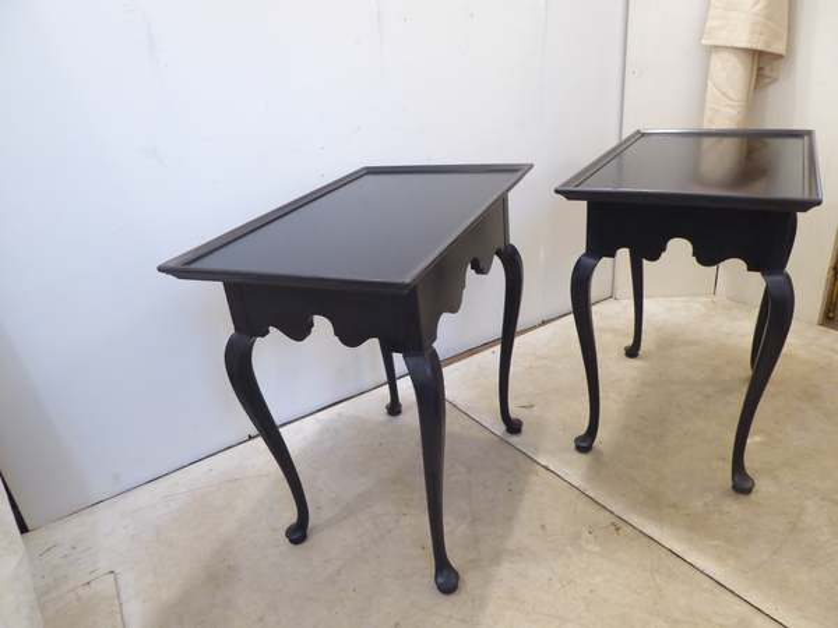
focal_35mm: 25
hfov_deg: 69.4
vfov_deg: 54.9
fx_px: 605
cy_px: 314
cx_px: 419
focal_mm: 4.3
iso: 400
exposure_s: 1/10
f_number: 3.3
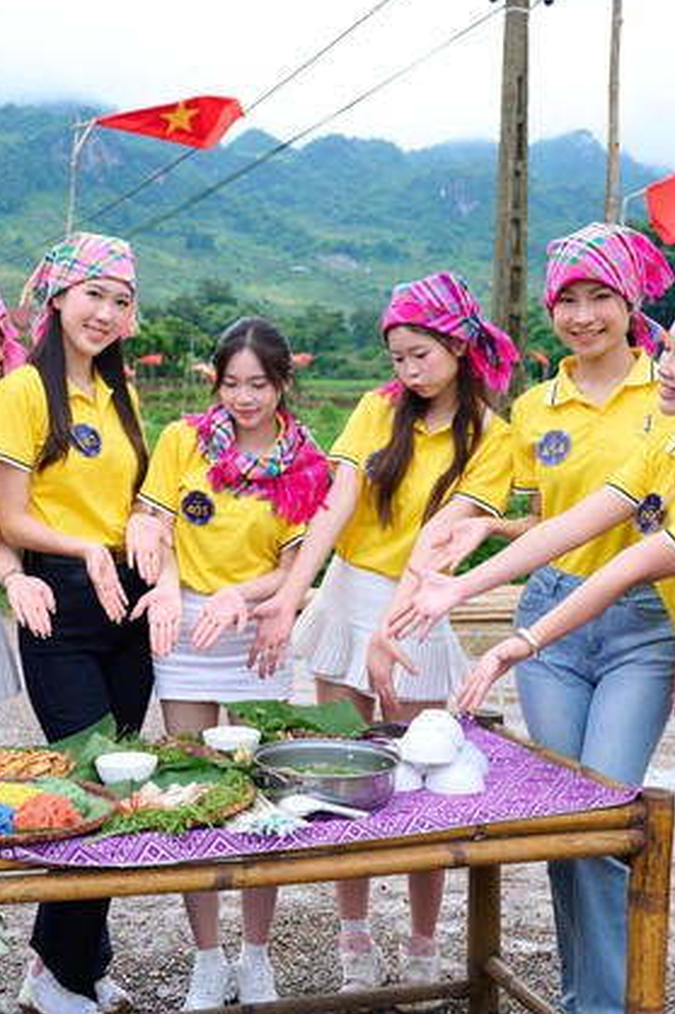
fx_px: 1548
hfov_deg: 24.4
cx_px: 179
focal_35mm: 55
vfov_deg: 36.3
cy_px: 505
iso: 100
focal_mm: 36
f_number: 5
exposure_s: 1/200
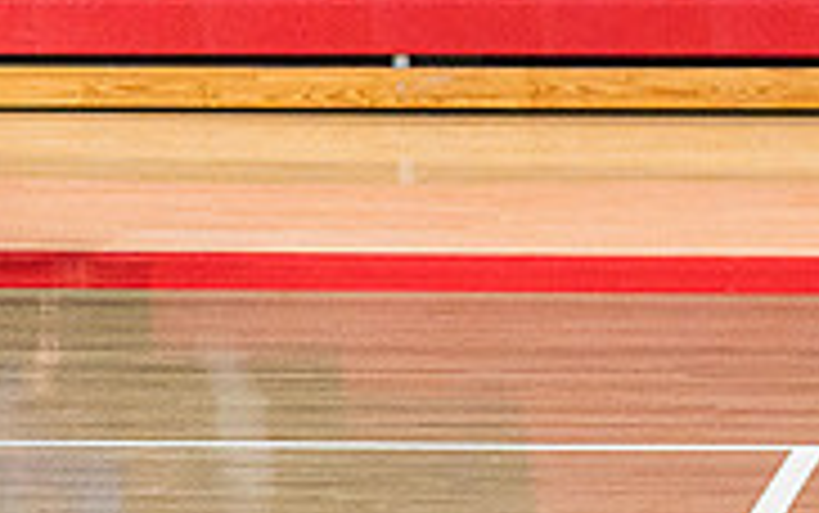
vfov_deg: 3.4
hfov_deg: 5.3
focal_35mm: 390
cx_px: 1228
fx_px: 8710
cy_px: 86
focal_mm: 120
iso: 5000
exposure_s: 1/320
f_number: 4
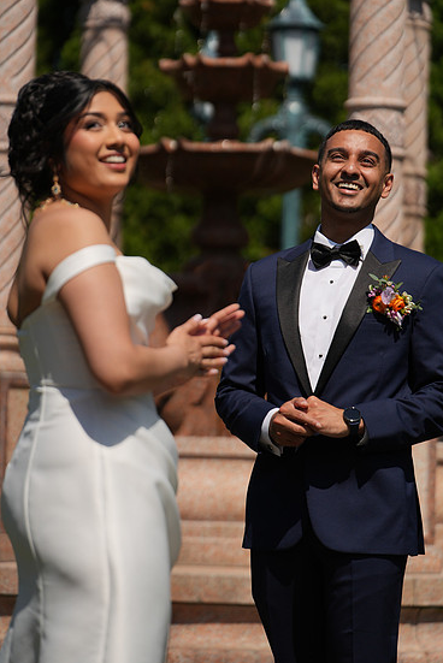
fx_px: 2618
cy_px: 318
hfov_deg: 9.7
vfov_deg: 14.4
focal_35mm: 142
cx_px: 215
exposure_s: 1/5000
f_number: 3.2
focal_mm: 135
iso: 125
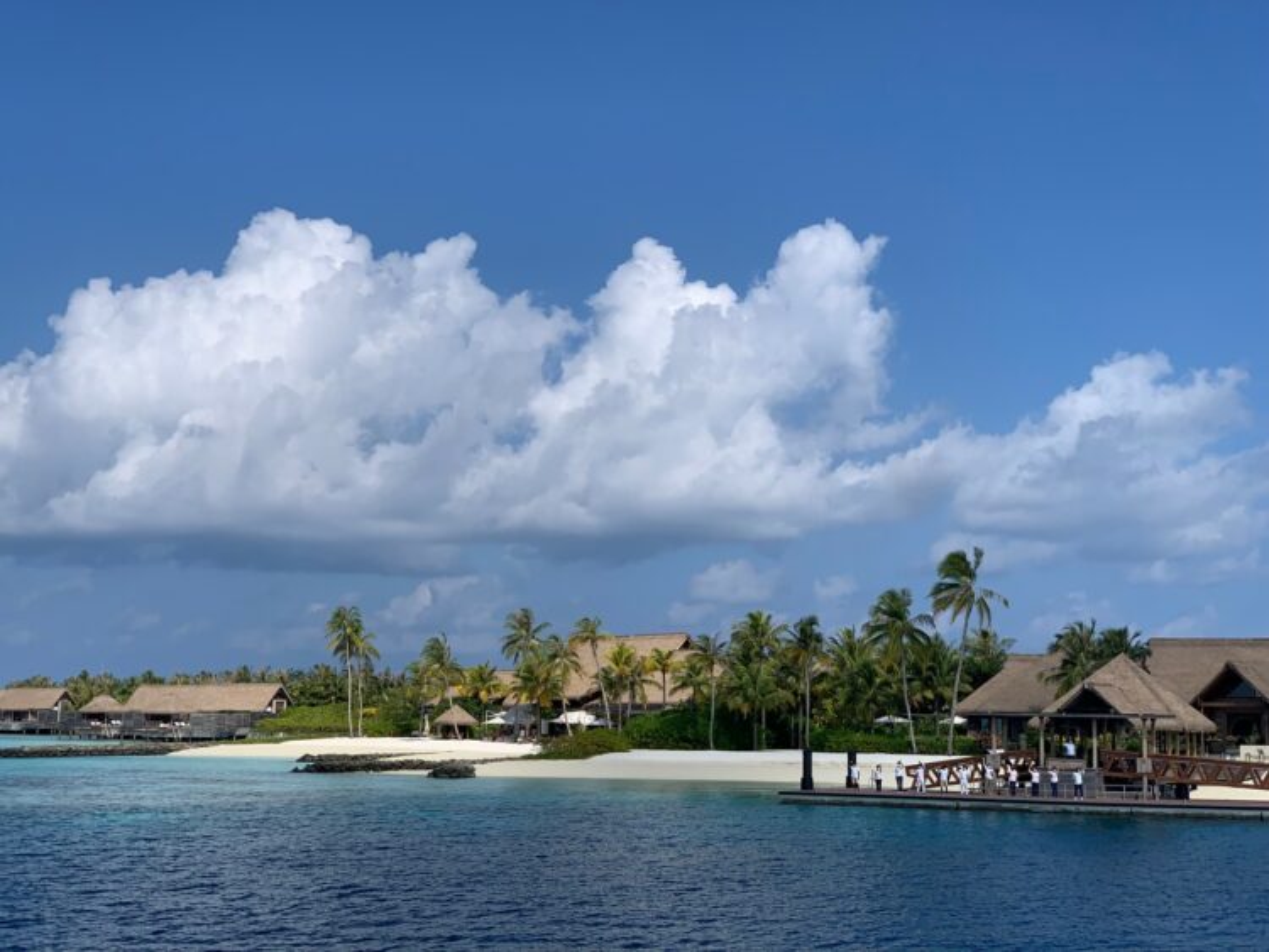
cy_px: 476
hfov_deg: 36.8
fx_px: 1907
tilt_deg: +10.1
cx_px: 634
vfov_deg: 28.0
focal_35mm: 52
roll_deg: -1.5
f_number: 2.4
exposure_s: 1/2179
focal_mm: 6
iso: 16
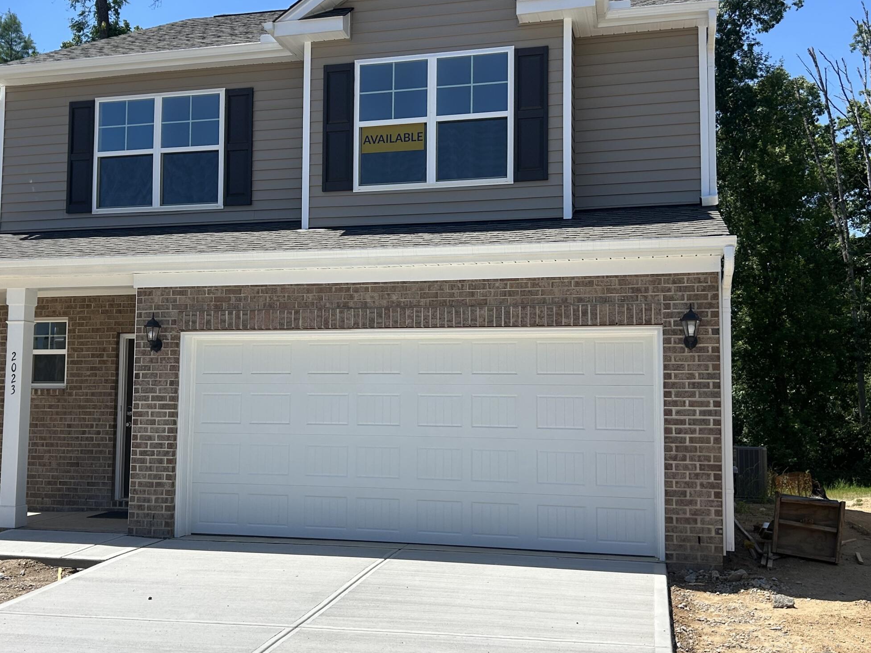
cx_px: 369
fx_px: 1007
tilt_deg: +5.1
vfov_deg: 36.0
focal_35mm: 40
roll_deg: -0.5
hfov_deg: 46.6
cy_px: 330
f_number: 1.5
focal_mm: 5.7
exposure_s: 1/5319
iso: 50
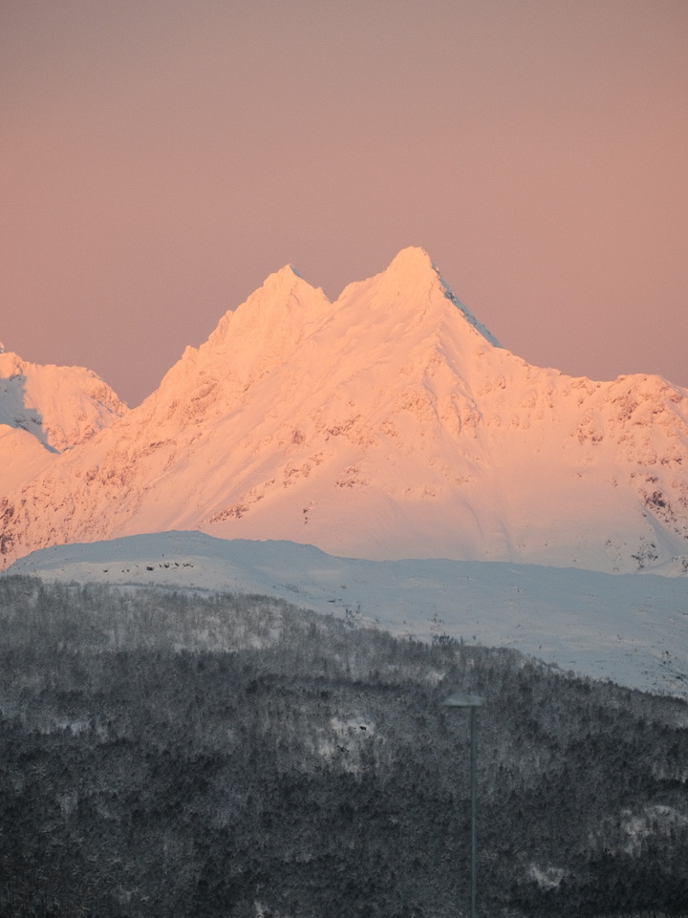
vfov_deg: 4.5
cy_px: 429
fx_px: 11588
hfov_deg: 3.4
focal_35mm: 437
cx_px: 345
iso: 1250
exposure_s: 1/750
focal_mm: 268.2
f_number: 5.6
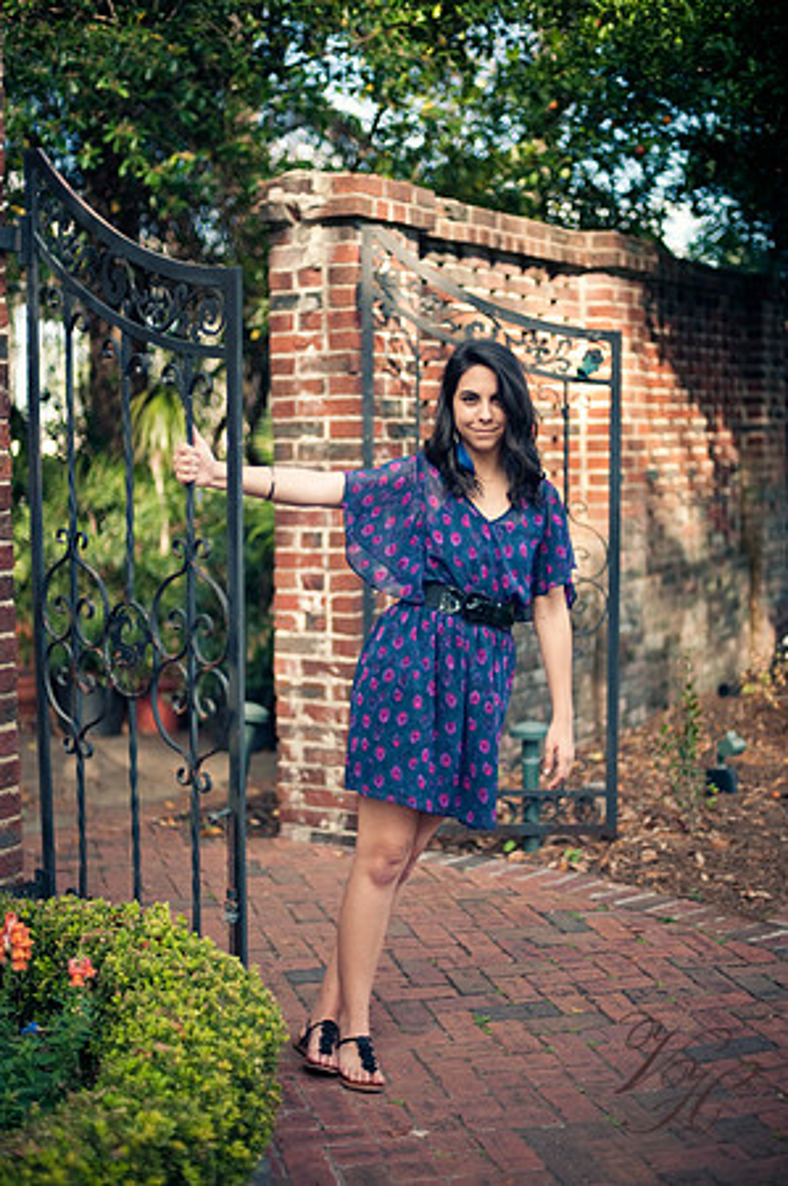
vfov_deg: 39.6
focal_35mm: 50
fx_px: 1645
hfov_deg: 26.9
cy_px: 593
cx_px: 394
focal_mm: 50
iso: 320
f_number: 1.4
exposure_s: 1/3200
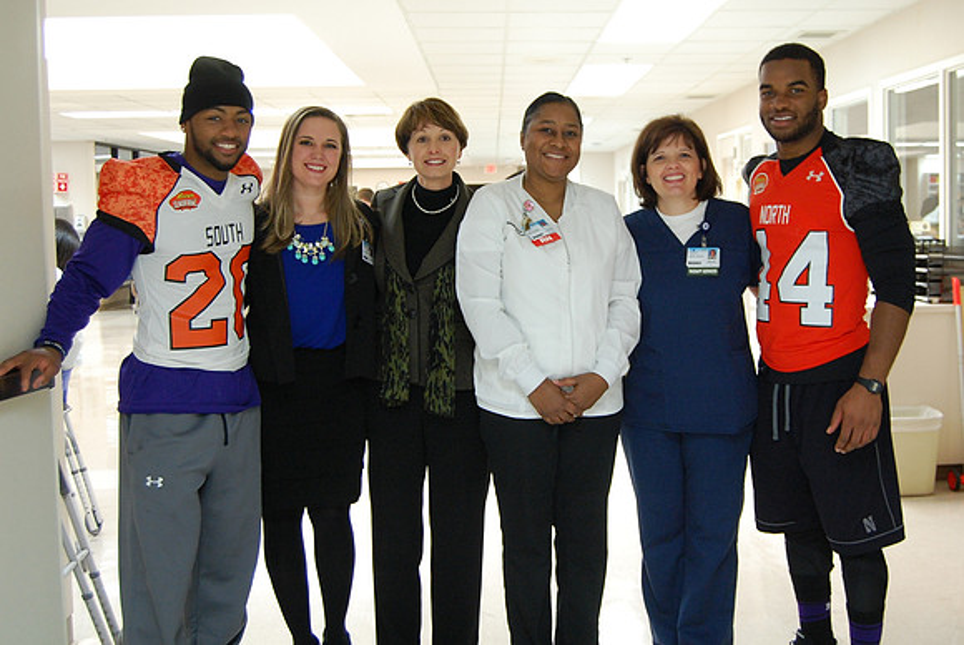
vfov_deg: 37.0
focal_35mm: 36
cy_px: 322
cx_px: 482
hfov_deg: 53.1
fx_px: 965
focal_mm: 24
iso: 800
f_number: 4
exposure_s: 1/25
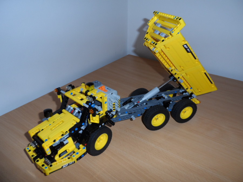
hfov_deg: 71.6
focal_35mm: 24
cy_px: 91
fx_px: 168
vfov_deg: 56.8
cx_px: 122
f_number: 3.2
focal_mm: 4
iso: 100
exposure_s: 1/30
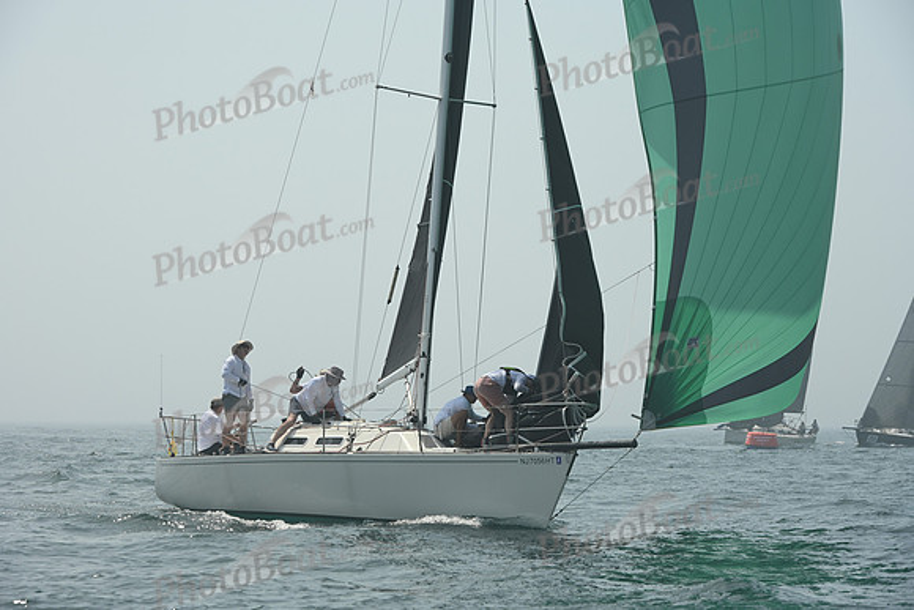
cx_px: 457
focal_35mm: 145
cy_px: 305
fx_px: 3682
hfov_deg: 14.2
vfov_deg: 9.5
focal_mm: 145
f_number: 10
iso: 320
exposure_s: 1/1250
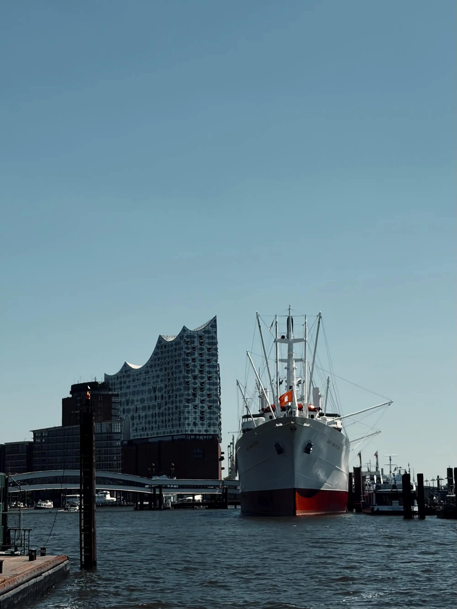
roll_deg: +0.5
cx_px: 228
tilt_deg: +10.0
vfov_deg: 36.8
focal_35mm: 52
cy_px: 304
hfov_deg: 28.0
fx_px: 915
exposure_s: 1/6369
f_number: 1.6
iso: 40
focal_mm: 5.96
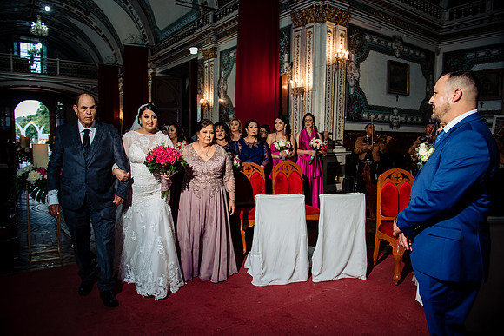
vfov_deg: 53.2
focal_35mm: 24
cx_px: 252
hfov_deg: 73.7
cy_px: 168
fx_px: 336
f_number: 5.6
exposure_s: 1/160
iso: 1600
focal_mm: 24
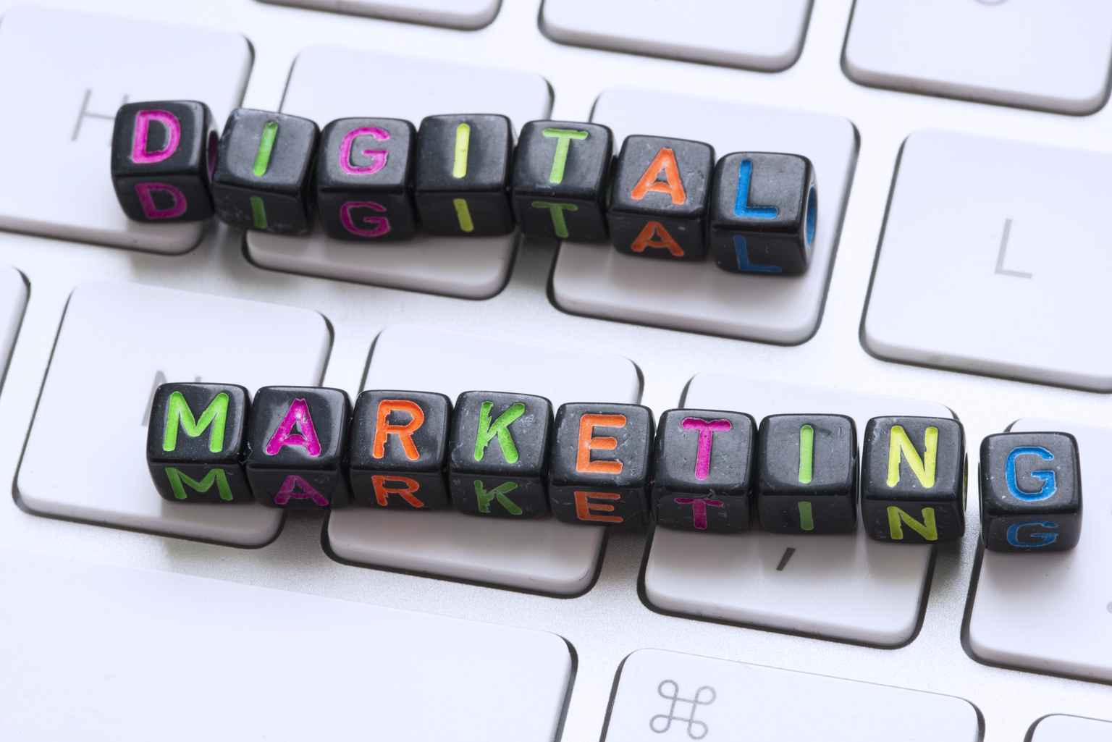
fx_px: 3244
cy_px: 371
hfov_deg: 19.5
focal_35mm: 105
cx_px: 556
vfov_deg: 13.0
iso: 125
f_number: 32
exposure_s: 1/3
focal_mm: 105
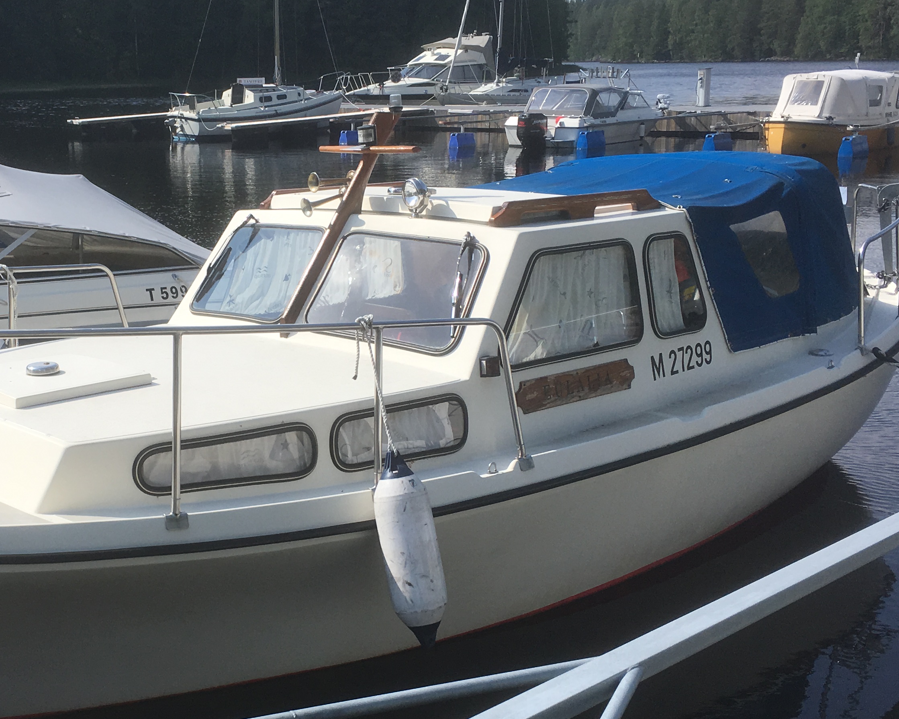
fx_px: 1357
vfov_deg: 29.6
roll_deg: +1.3
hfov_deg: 36.1
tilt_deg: -15.2
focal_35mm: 51
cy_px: 409
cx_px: 264
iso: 25
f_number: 2.2
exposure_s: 1/1748
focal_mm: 4.15
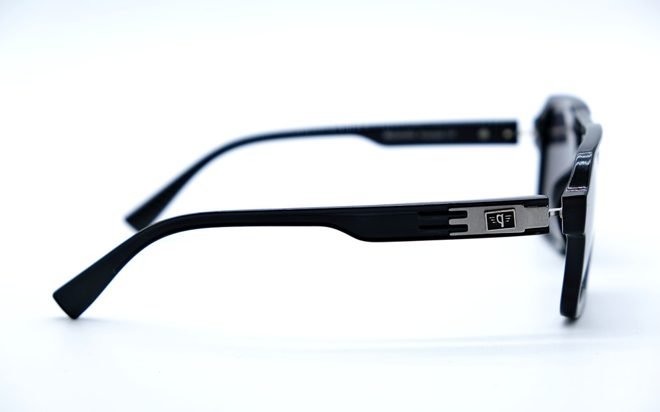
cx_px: 329
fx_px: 1529
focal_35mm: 85
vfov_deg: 15.4
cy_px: 213
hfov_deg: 24.4
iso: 160
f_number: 5
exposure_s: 1/160
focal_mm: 55
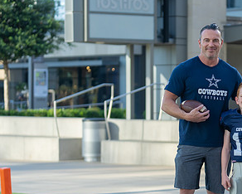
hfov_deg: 12.7
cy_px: 151
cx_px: 226
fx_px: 1075
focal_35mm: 150
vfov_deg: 10.3
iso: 100
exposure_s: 1/500
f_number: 2.8
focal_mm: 78
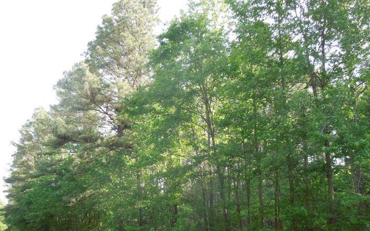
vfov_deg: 32.3
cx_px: 165
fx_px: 393
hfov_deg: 50.3
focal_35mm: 39
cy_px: 168
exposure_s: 1/125
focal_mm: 4.5
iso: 100
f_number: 3.3
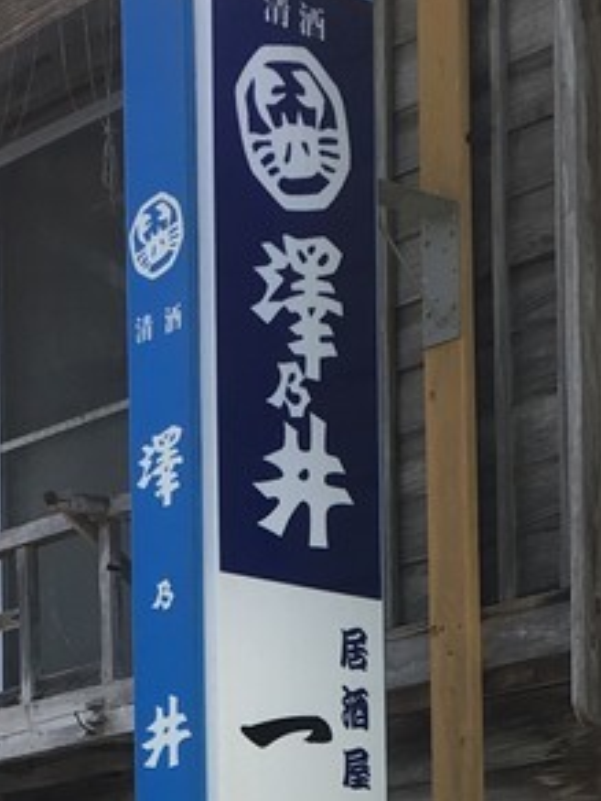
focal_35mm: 119
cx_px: 115
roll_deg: +2.5
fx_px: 2755
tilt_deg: +4.1
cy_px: 1100
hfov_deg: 12.4
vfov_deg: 15.6
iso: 25
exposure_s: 1/121
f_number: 2.2
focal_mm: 4.15
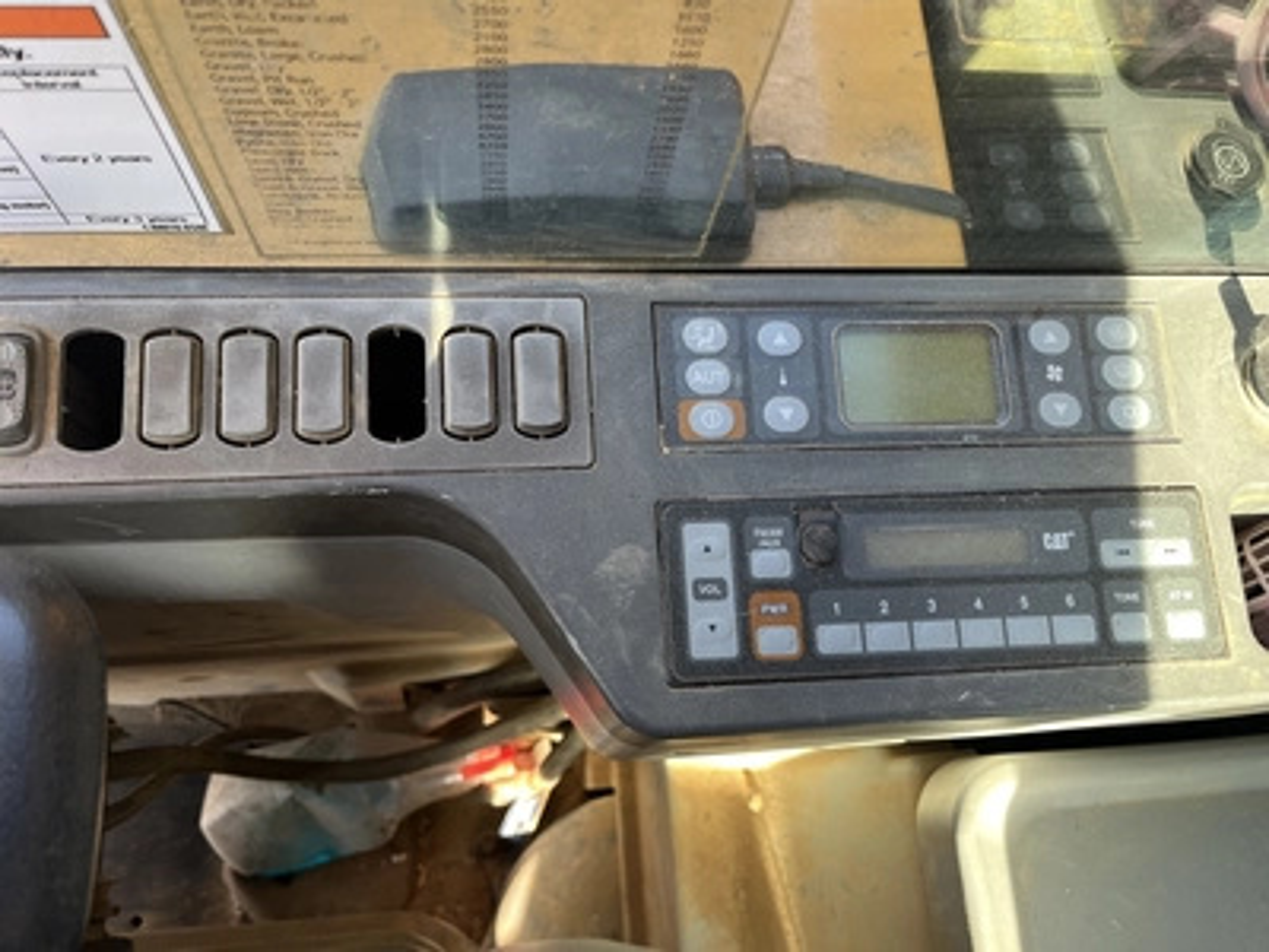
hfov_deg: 67.3
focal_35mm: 26
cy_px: 476
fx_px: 953
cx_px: 634
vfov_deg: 53.1
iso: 80
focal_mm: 5.1
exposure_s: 1/122
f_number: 1.6
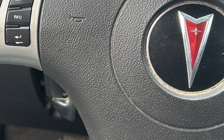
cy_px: 10
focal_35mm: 80
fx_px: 489
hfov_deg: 25.5
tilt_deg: -22.8
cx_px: 57
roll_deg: -7.3
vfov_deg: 16.1
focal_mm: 5.7
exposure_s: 1/121
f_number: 1.5
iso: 125
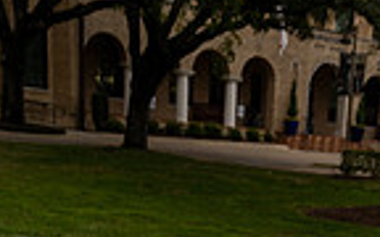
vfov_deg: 10.8
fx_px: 1056
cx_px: 372
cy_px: 577
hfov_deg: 19.8
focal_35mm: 102
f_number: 7.1
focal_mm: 32
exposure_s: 1/250
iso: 200
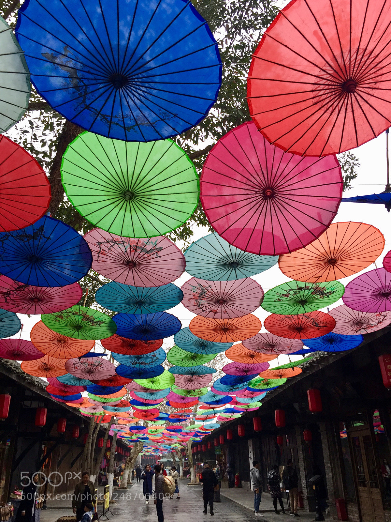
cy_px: 261
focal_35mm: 29
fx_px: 437
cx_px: 196
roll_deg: +1.8
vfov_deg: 61.7
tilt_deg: +27.1
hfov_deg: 48.2
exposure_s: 1/100
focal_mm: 4.15
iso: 32
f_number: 2.2
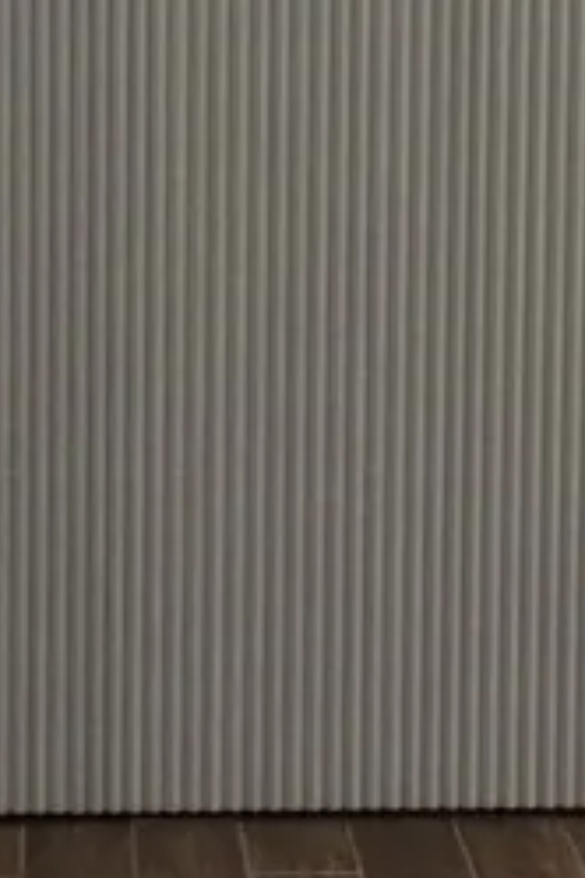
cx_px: 201
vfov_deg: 16.4
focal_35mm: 124
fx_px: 3022
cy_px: 127
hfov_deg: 11.0
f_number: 2.2
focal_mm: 4.15
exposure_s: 1/15
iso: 250
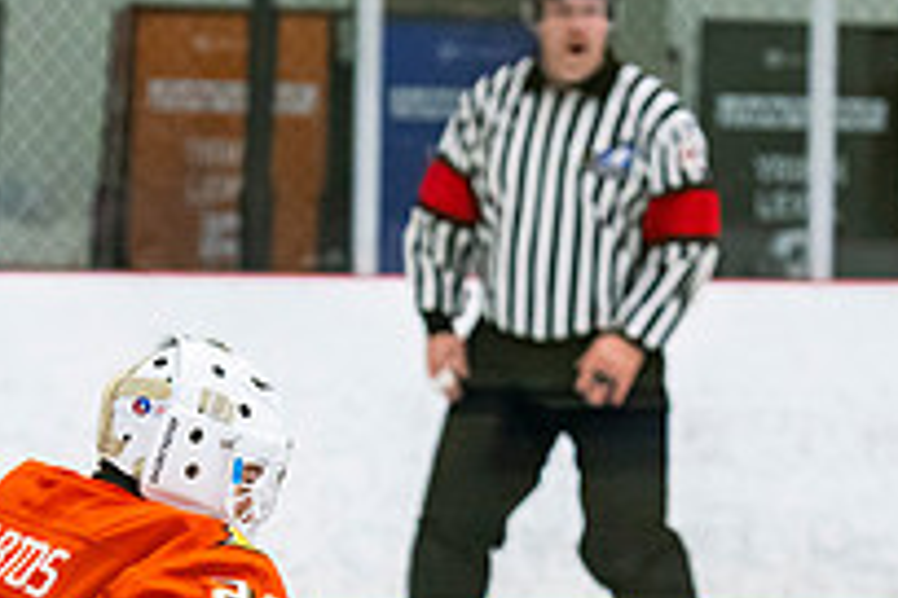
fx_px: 9603
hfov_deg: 5.4
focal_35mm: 385
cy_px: 763
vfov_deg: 3.6
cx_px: 290
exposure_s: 1/640
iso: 2500
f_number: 3.2
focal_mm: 110
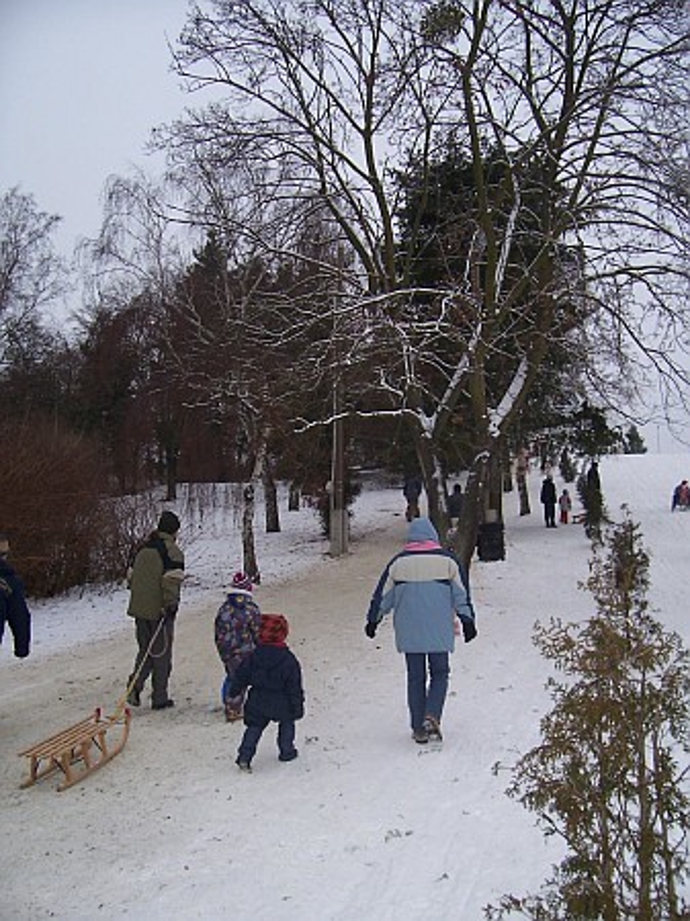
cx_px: 345
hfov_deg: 41.8
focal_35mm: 34
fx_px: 904
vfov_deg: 54.0
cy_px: 460
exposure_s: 1/350
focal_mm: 5.6
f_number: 2.7
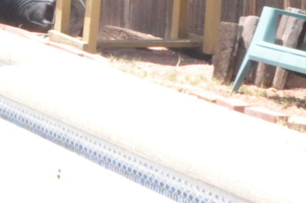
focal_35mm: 150
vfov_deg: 9.0
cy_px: -67
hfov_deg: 12.0
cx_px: -334
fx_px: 1274
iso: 2000
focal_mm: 18
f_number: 22
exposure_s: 1/200
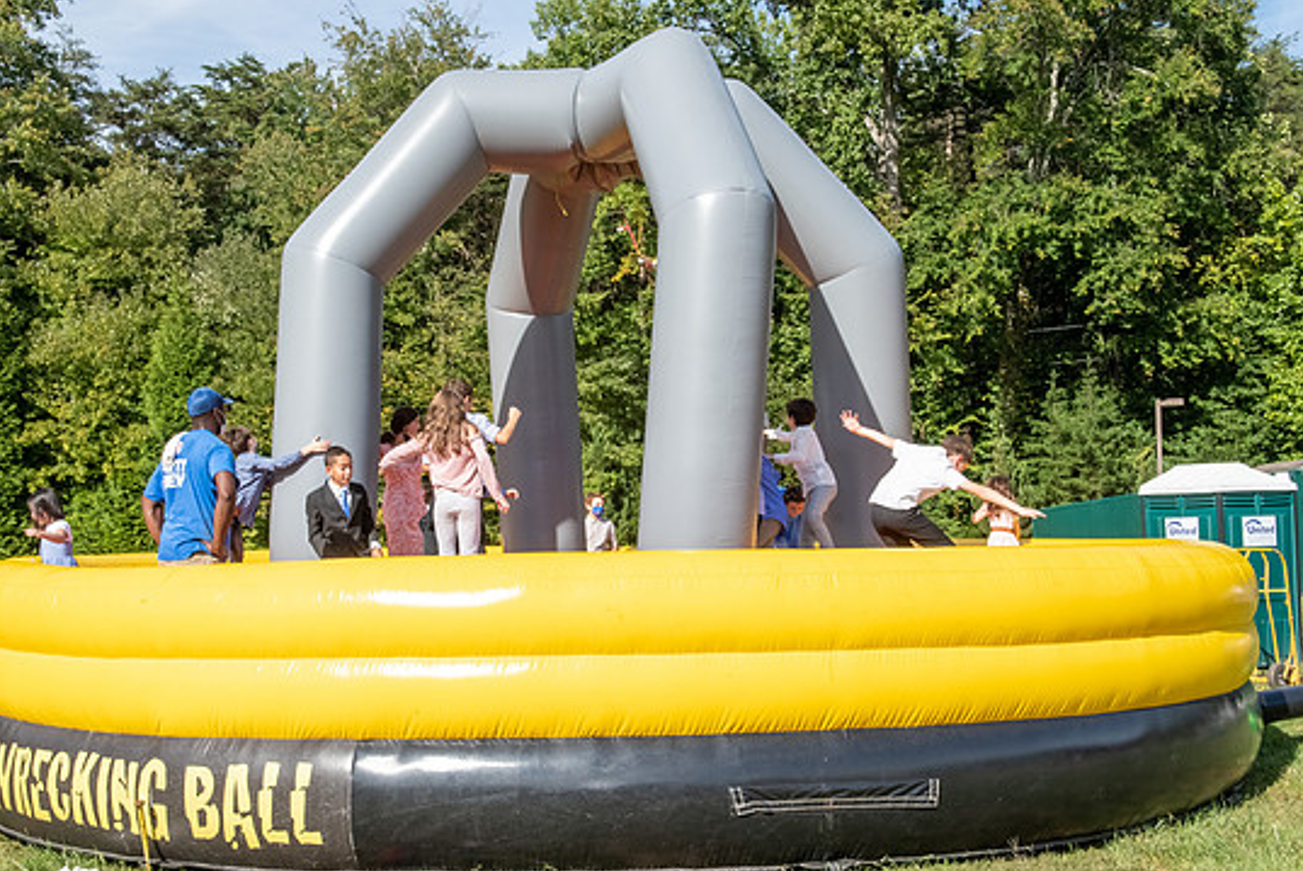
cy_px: 457
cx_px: 596
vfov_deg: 31.2
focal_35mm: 43
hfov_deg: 45.4
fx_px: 1558
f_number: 14
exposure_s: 1/250
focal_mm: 26
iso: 400
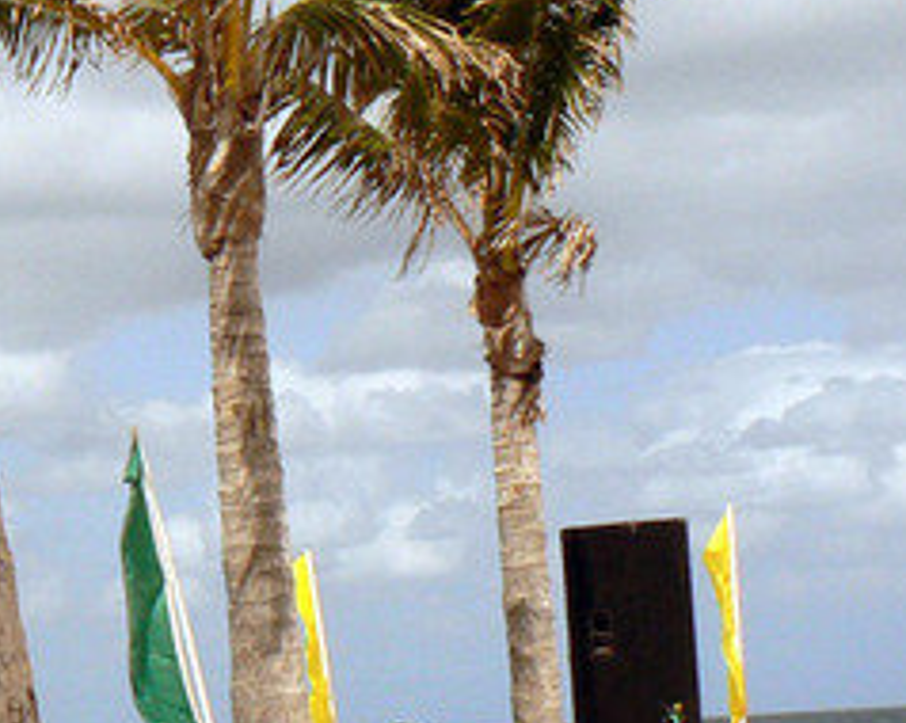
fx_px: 3349
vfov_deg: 12.2
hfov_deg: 13.8
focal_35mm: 125
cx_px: -687
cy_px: 719
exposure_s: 1/640
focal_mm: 6
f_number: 8
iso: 80
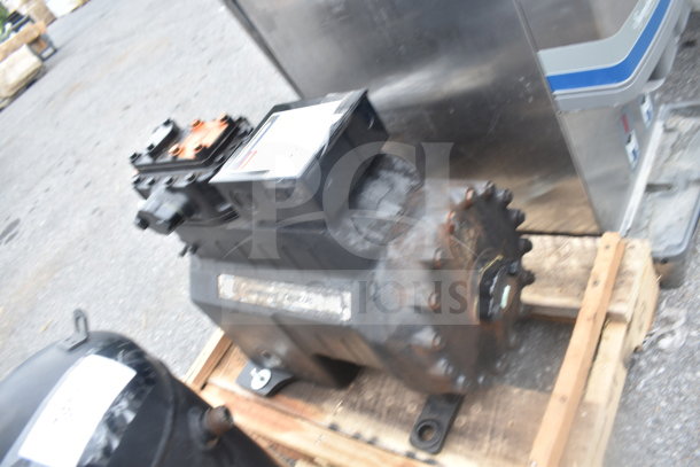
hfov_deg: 61.9
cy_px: 234
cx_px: 350
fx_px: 583
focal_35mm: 30
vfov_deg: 43.6
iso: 200
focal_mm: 20
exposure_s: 1/80
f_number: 4.5
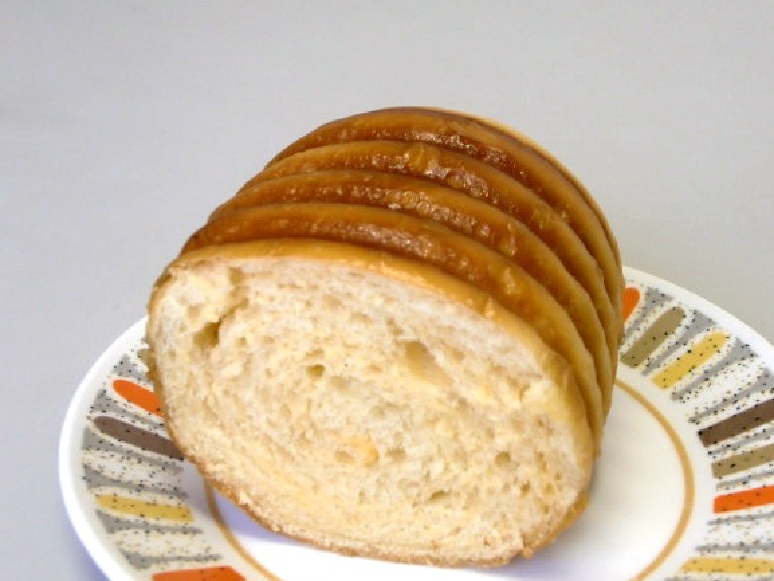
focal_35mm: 61
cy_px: 276
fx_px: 1364
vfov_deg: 24.0
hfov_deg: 31.7
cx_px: 414
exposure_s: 1/60
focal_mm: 9.8
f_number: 3.6
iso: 200
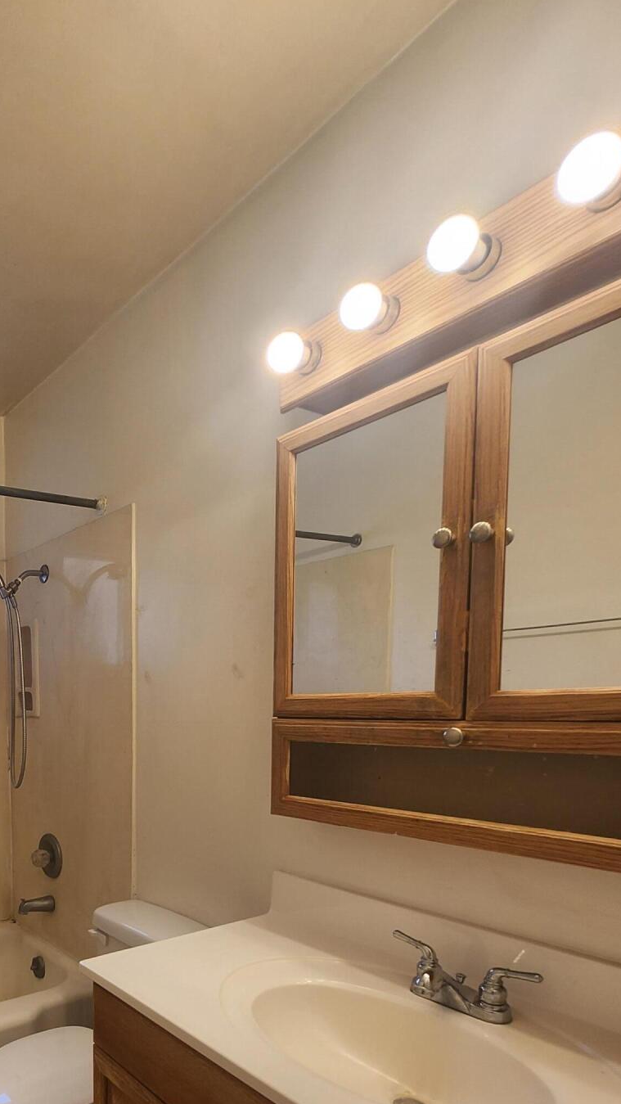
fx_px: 615
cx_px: 61
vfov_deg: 79.8
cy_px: 773
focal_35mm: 21
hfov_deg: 48.0
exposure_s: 1/60
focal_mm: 1.74
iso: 32
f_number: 2.2
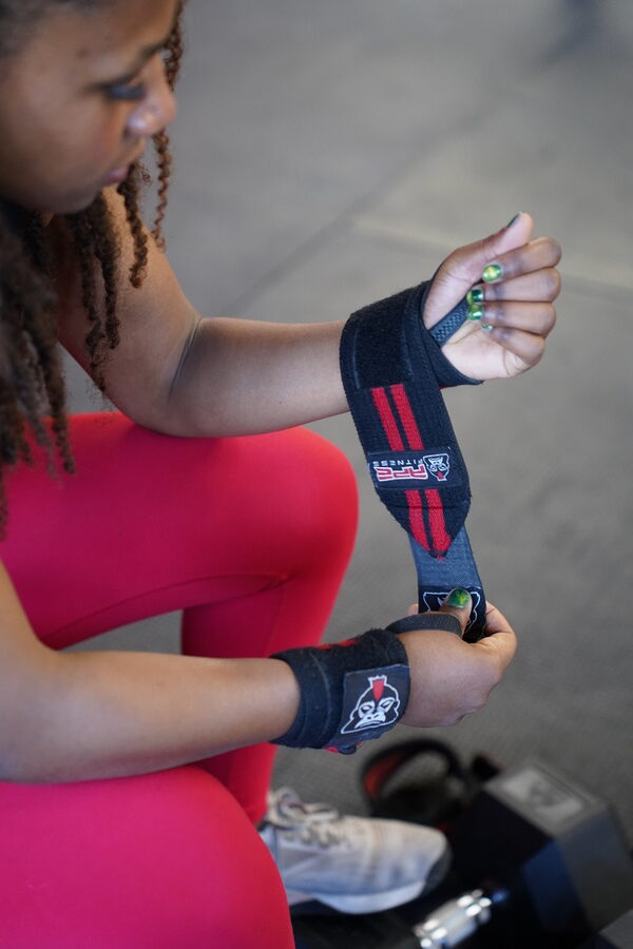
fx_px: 1872
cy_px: 474
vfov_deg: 28.5
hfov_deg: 19.2
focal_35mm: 71
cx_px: 316
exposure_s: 1/160
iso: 5000
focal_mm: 71
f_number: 2.8
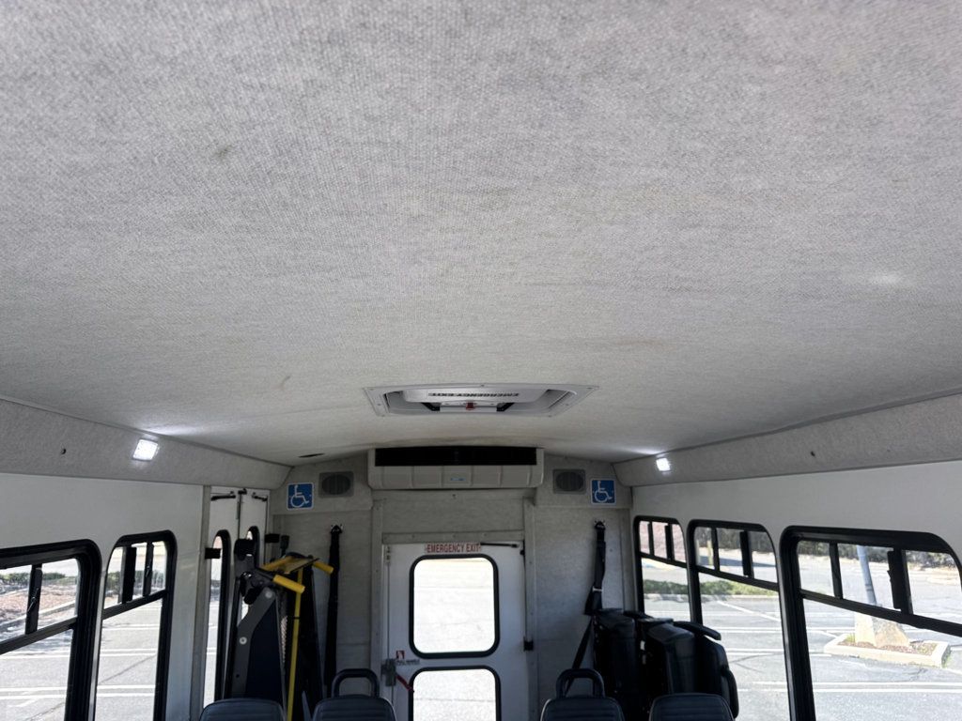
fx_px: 667
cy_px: 360
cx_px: 481
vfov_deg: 56.8
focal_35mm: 24
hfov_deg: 71.6
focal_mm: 6.76
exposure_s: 1/161
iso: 80
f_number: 1.78
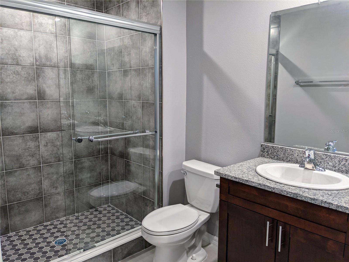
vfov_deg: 51.4
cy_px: 131
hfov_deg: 65.3
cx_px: 174
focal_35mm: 27
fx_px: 272
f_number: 1.73
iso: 68
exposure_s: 1/30
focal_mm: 4.38
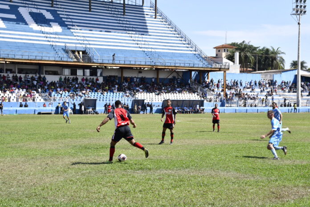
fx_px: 577
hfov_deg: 30.1
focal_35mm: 67
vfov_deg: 20.3
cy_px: 104
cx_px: 155
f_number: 11
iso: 320
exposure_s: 1/320
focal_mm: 45
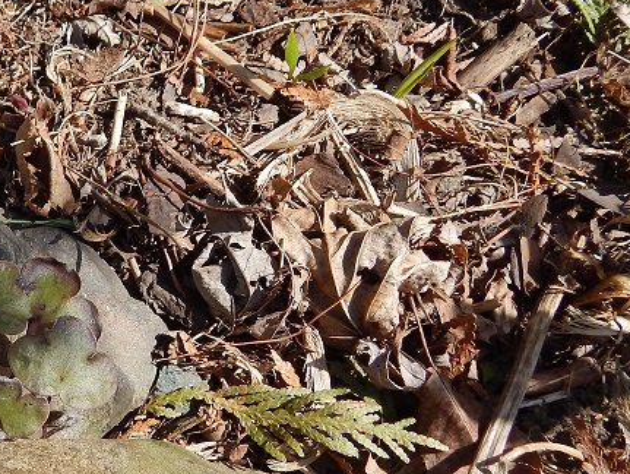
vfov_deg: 28.5
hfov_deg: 32.8
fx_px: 929
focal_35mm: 51
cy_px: 300
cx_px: -63
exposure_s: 1/1000
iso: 125
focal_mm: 4
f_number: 3
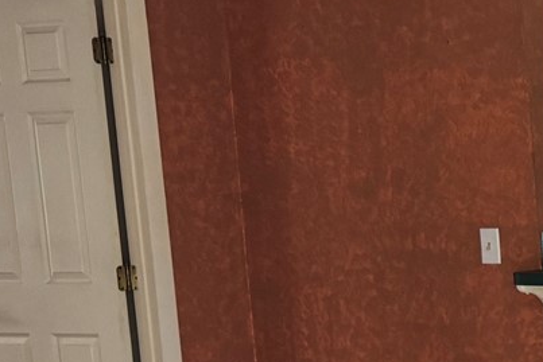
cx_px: 1008
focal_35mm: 99
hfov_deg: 16.7
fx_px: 1494
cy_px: 456
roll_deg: +0.6
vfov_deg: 13.4
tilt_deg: -9.0
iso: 200
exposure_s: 1/71
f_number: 1.78
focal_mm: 6.76
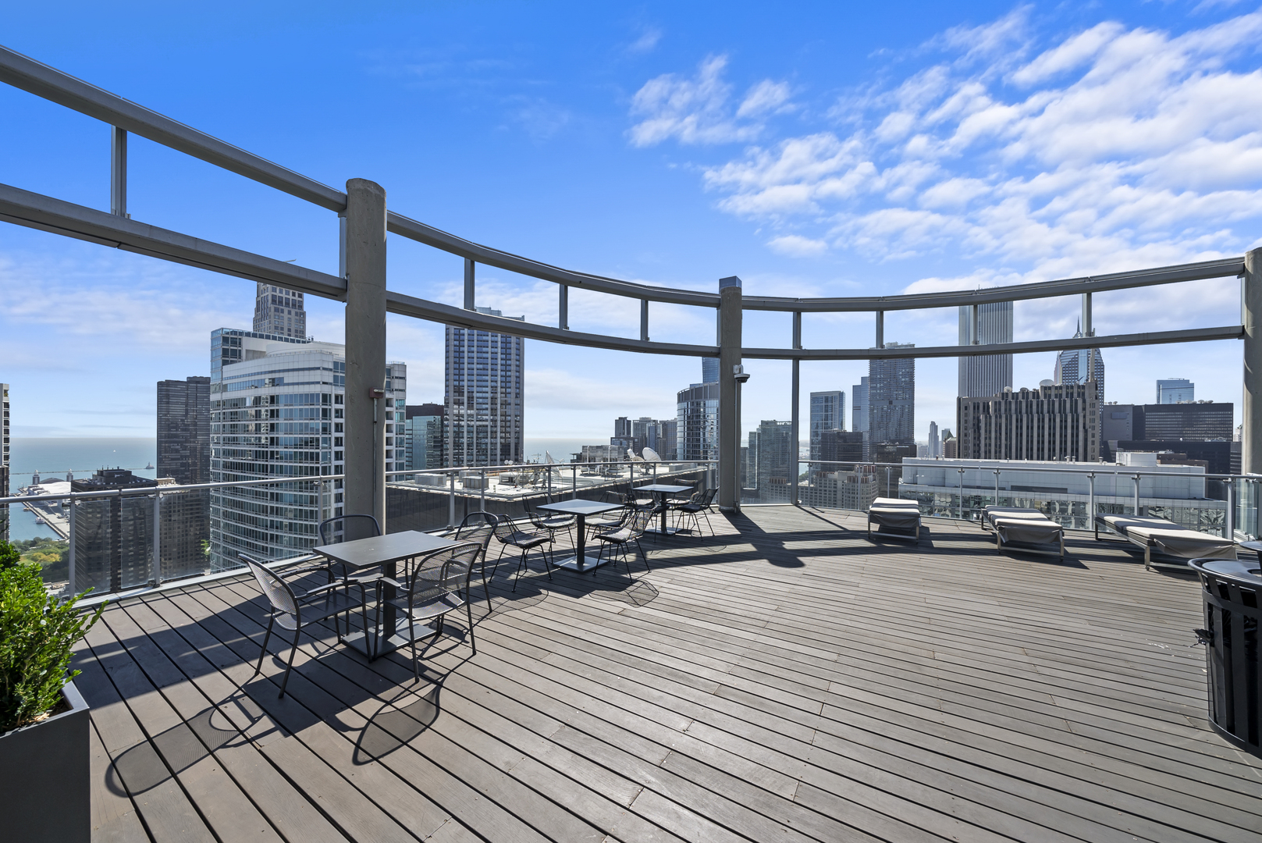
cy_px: 422
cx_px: 631
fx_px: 421
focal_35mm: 12
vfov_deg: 90.1
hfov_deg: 112.6
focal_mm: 12
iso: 80
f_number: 10
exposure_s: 1/160
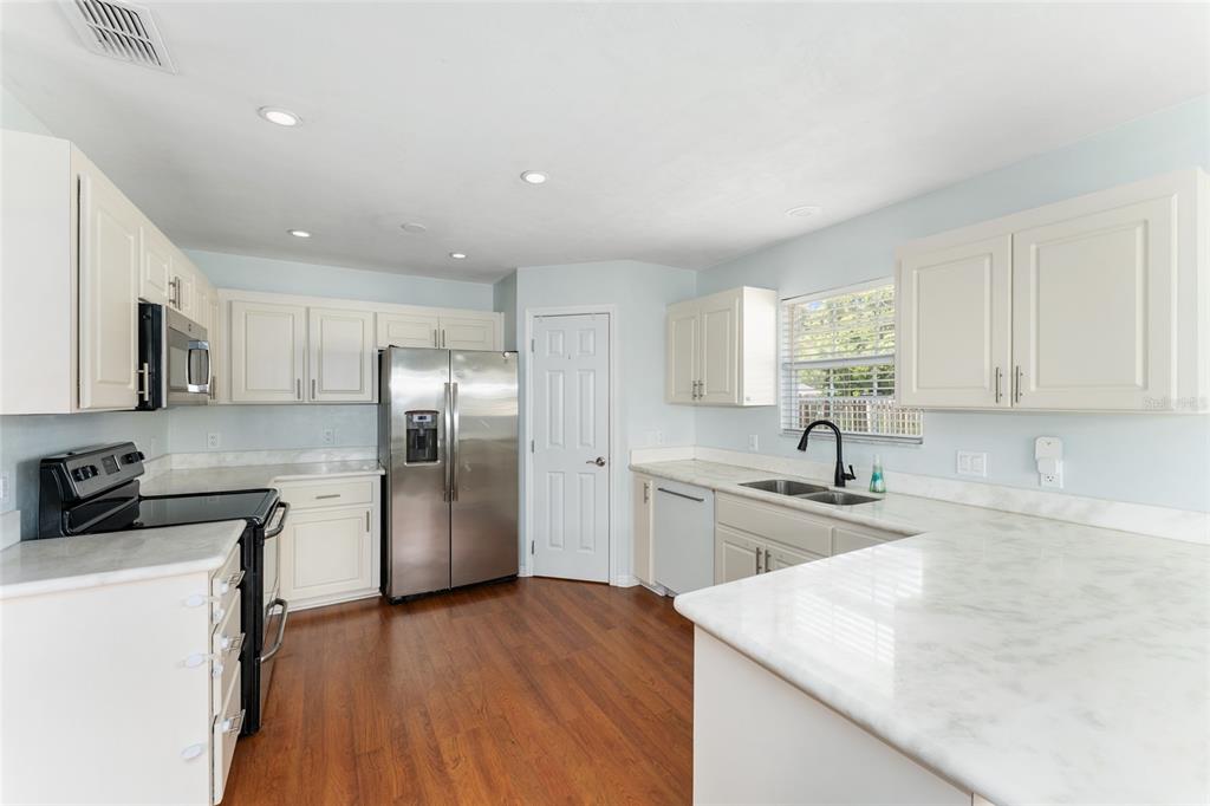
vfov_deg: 81.2
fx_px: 470
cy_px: 403
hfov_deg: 104.3
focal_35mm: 14
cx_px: 605
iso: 100
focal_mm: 14
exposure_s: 1/2.5
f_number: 7.1
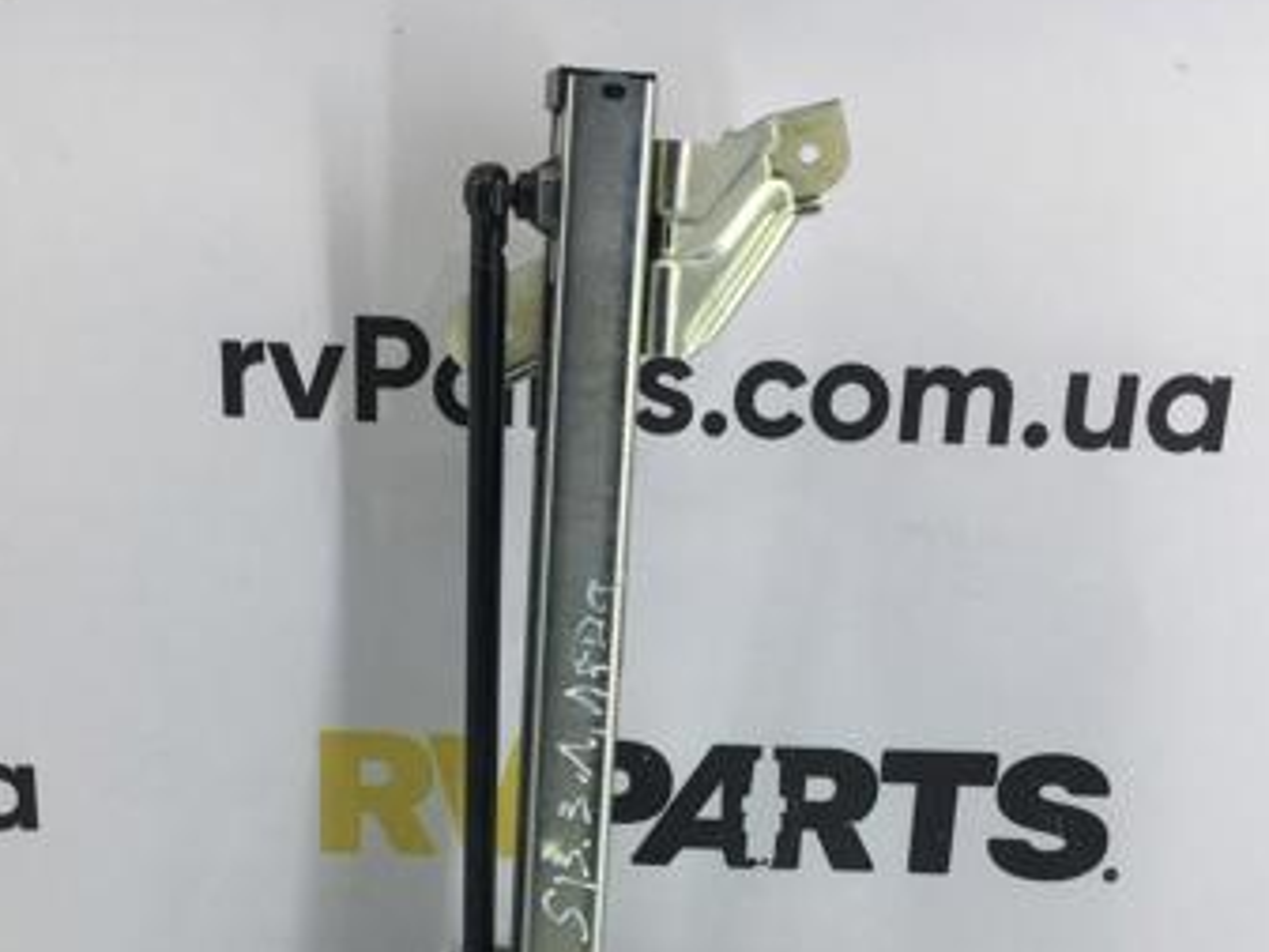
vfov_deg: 25.8
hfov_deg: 34.9
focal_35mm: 55
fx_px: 2017
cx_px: 621
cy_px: 847
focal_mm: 4.15
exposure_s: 1/100
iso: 40
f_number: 2.2
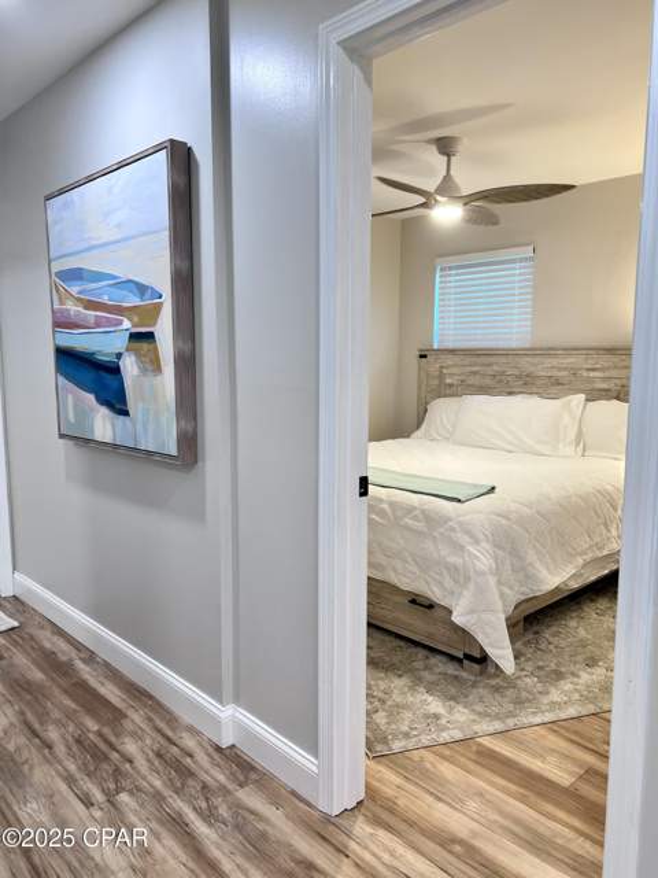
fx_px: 659
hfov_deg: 53.1
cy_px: 439
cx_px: 329
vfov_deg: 67.3
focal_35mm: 26
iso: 125
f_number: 1.5
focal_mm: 5.7
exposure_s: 1/120
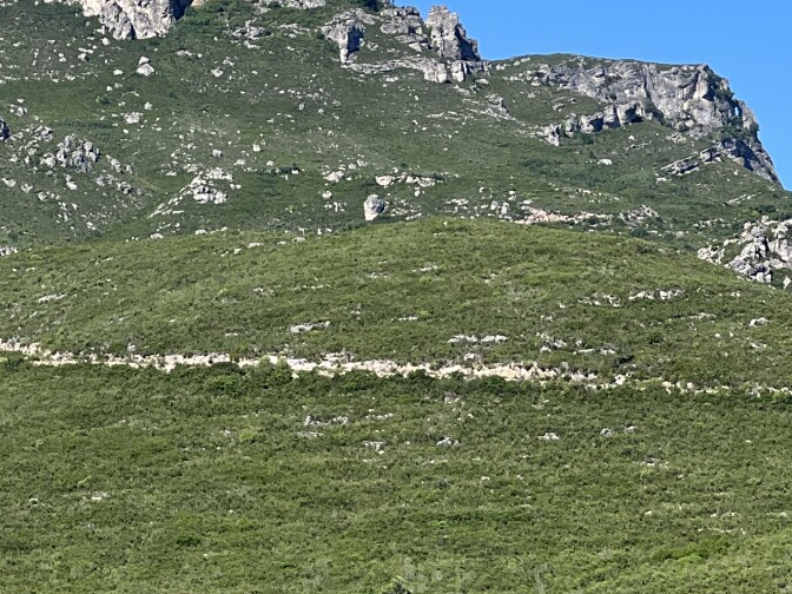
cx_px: 299
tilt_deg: +9.9
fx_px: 5034
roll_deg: -0.6
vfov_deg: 6.7
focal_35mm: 220
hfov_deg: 9.0
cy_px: 73
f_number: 2.8
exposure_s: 1/657
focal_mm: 9
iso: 32
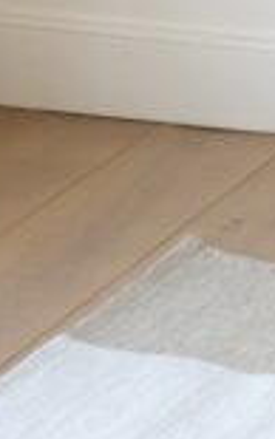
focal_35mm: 331
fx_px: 3965
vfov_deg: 6.3
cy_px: 380
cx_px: 780
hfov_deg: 3.9
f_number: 4
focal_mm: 37.6
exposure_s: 1/2400
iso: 125
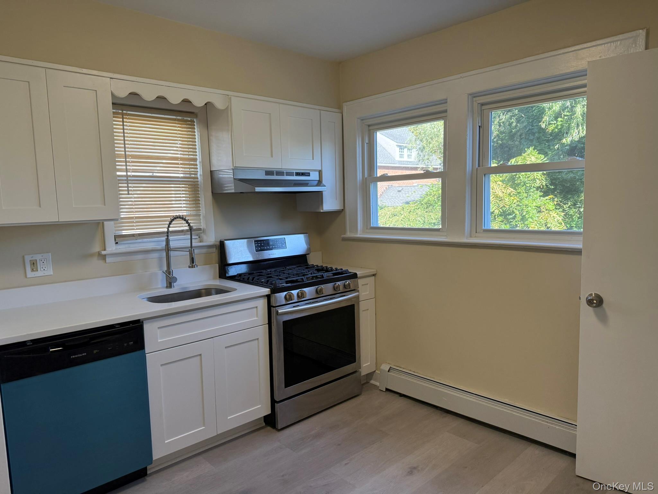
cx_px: 329
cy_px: 247
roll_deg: +1.3
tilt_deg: -7.1
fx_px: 456
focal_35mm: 24
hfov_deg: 71.6
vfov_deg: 56.8
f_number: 1.78
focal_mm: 6.76
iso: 200
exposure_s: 1/230
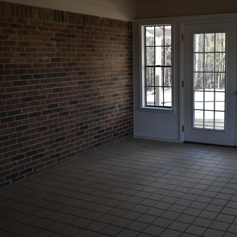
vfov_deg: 37.5
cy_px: 104
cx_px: 163
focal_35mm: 45
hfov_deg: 37.0
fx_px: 349
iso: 100
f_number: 4.5
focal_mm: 20
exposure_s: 1/80
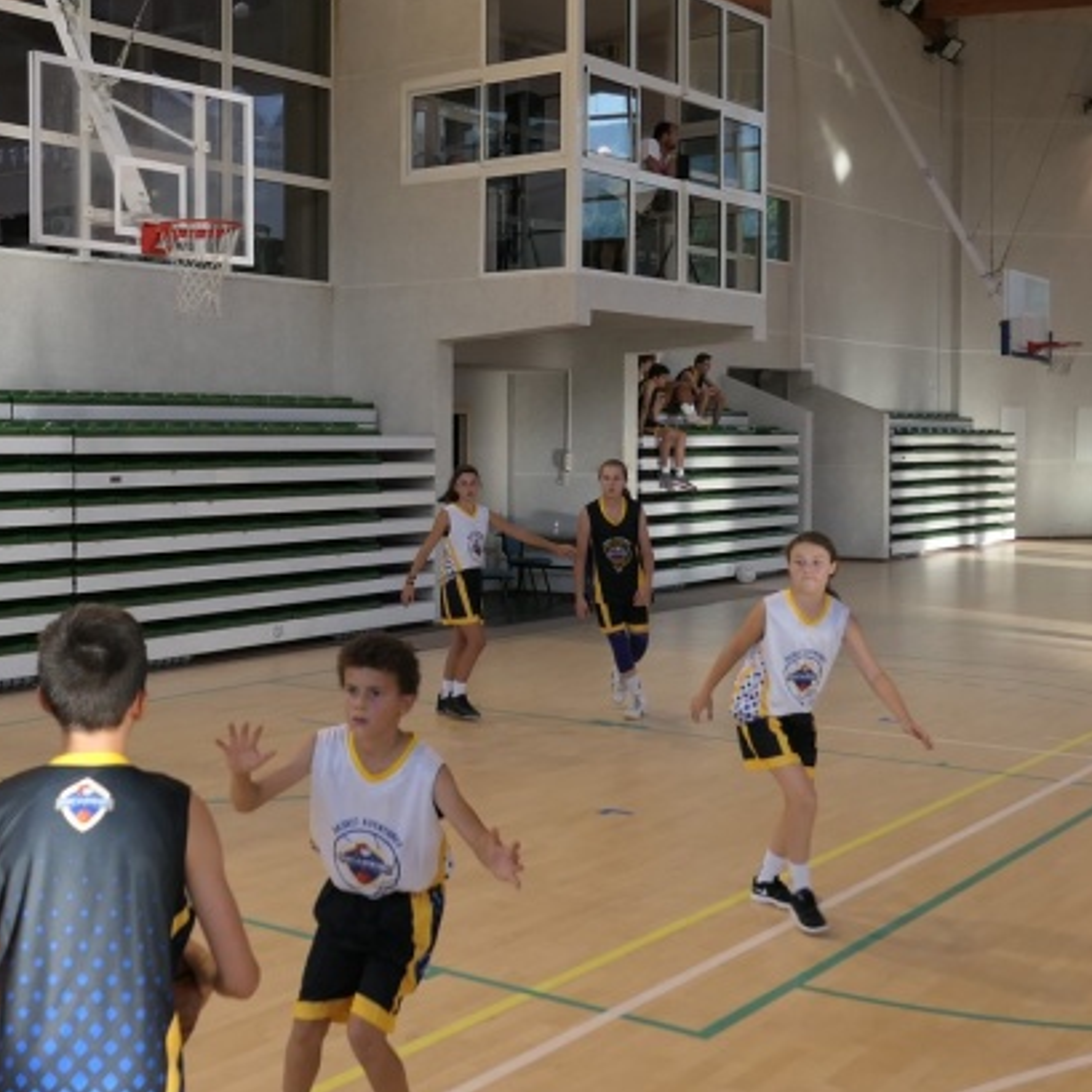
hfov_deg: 35.9
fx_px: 1606
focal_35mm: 45
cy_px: 486
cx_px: 174
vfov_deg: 37.5
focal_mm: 8.8
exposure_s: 1/250
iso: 250
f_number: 2.5
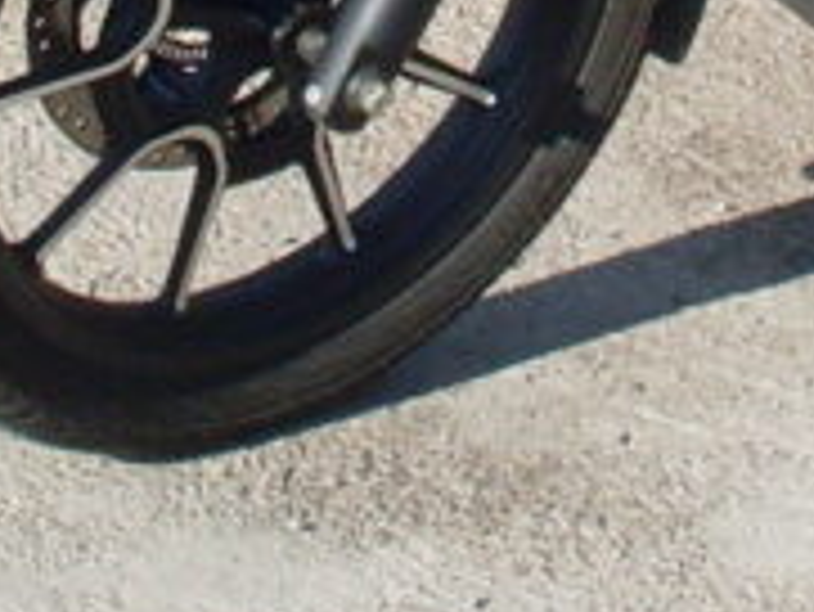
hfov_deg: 9.2
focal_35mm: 215
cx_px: 706
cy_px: -698
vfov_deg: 6.7
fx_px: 5059
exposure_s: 1/180
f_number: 8.4
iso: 80
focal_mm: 6.3
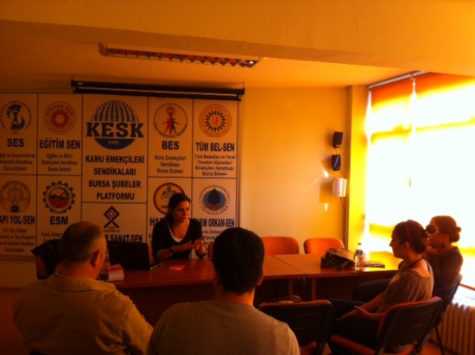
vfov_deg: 40.6
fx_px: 480
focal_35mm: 35
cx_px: 238
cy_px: 178
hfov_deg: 52.7
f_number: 2.8
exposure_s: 1/15
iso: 100
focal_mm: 3.85
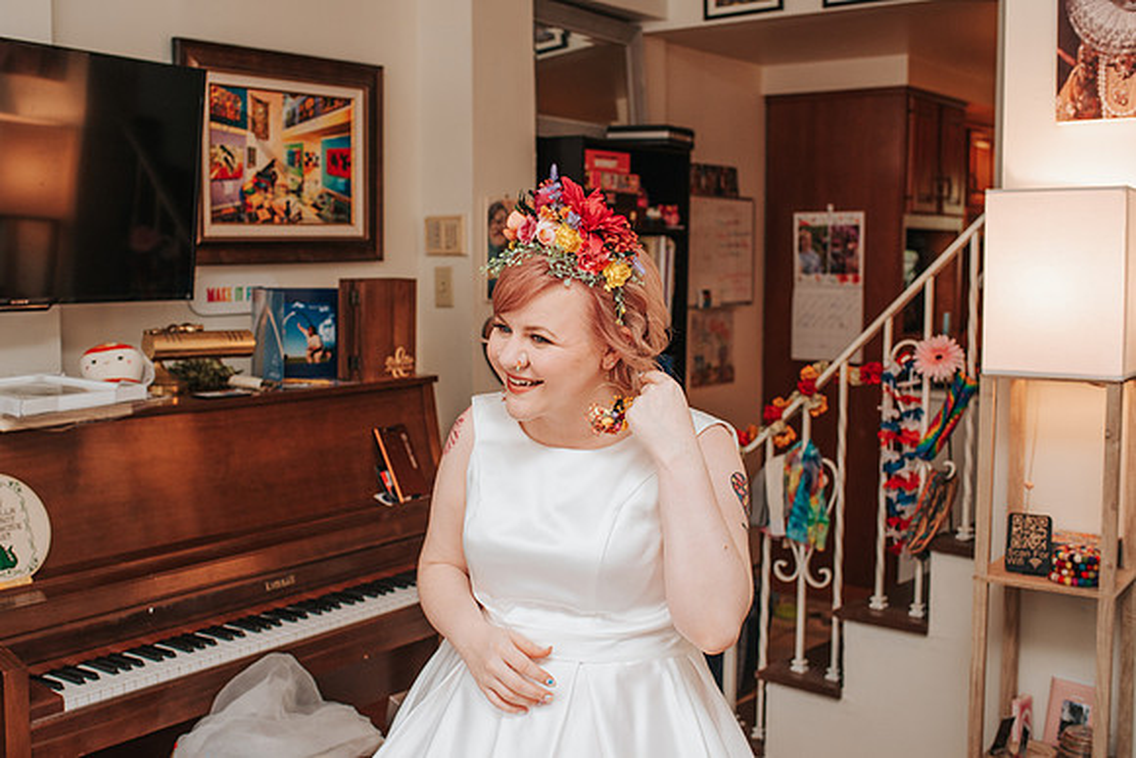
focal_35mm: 40
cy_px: 349
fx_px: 1249
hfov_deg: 48.9
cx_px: 523
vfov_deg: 33.8
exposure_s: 1/160
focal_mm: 35
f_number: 4
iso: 800
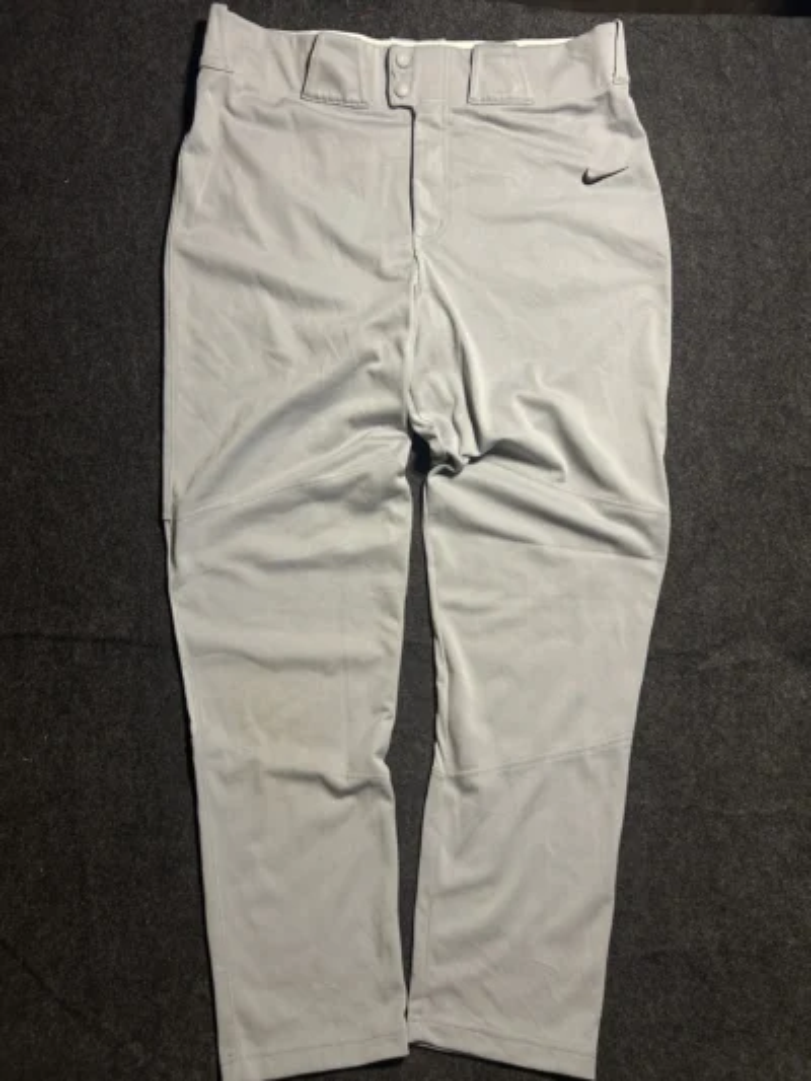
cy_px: 540
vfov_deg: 67.3
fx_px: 812
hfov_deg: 53.1
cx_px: 406
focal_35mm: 26
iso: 125
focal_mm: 5.7
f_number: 1.5
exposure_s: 1/50
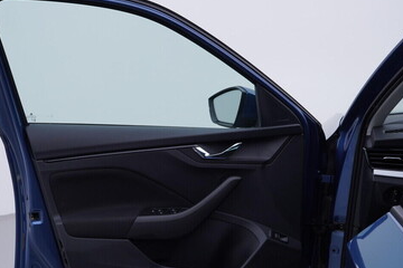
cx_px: 142
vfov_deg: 24.6
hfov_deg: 36.0
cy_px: 161
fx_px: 616
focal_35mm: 55
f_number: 4
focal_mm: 24
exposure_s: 1/80
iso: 125
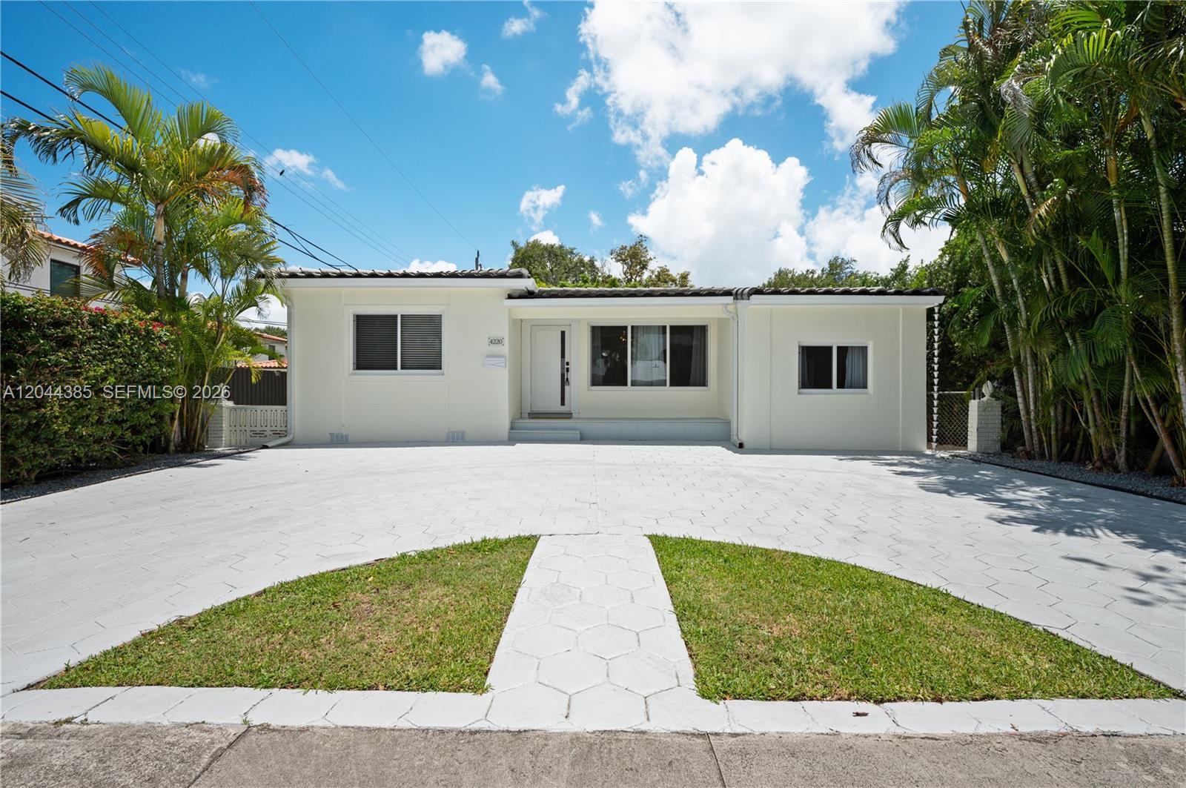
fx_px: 510
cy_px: 394
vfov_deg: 75.4
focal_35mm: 16
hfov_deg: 98.6
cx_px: 593
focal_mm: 15.5
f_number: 13
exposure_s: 1/640
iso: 200
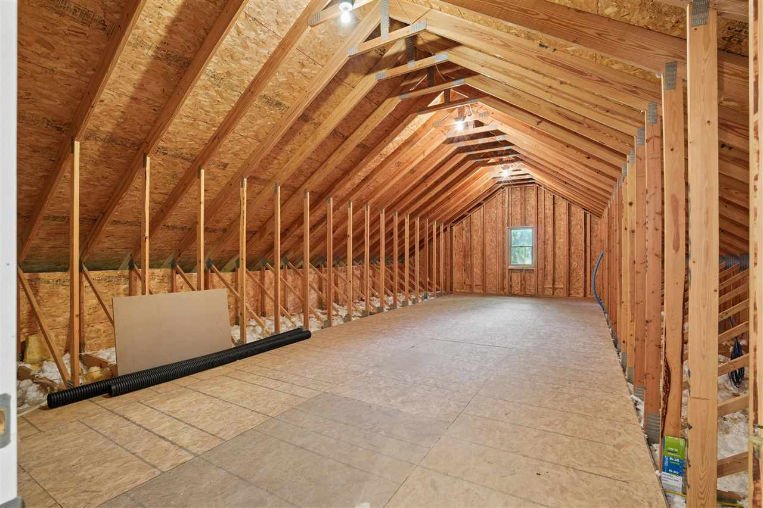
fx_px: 360
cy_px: 254
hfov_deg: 93.3
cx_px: 382
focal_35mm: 17
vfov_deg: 70.4
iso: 400
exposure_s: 1/1.25
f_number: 9
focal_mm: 17
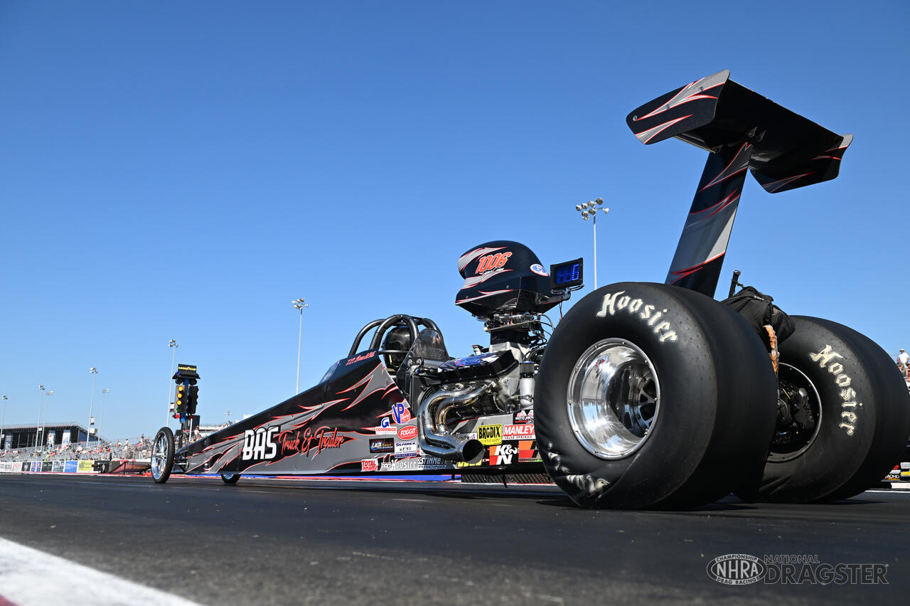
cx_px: 455
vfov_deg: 41.1
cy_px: 303
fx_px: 808
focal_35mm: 32
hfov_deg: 58.7
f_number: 5.6
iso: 320
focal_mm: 32
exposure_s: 1/1600
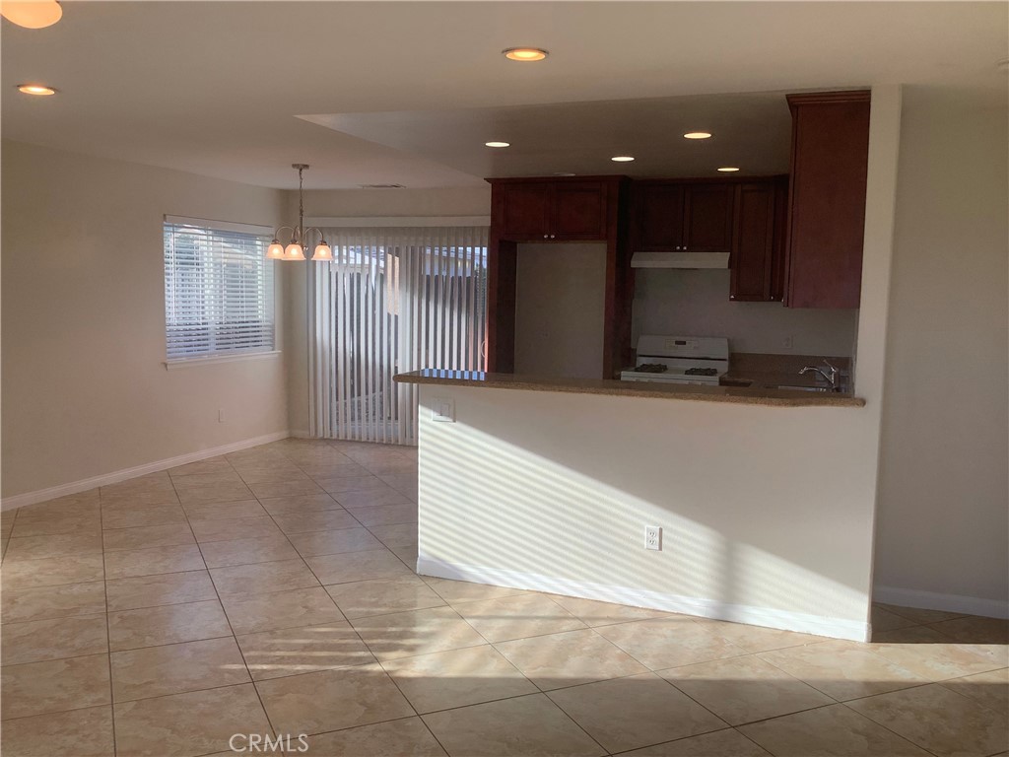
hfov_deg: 58.4
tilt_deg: -6.0
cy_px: 378
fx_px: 904
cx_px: 504
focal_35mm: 31
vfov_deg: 45.4
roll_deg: -0.8
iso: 25
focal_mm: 3.3
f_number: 2.4
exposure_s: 1/215
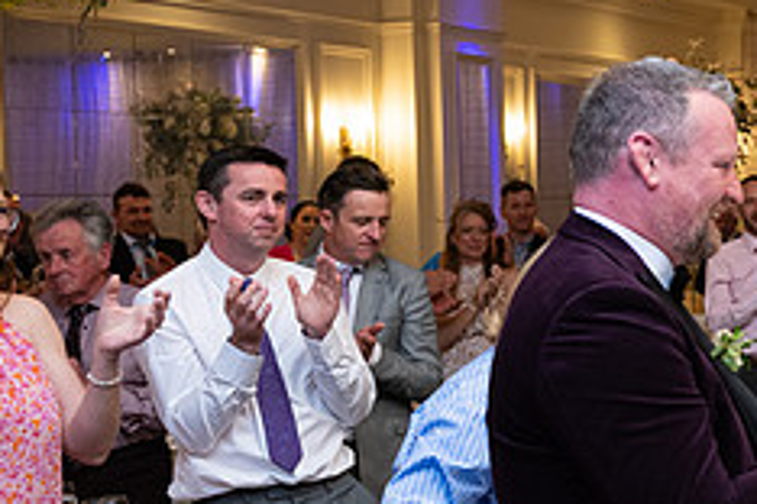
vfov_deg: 17.7
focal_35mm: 77
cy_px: 325
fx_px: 1619
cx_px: 883
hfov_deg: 24.2
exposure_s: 1/160
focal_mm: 31
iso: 800
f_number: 3.5
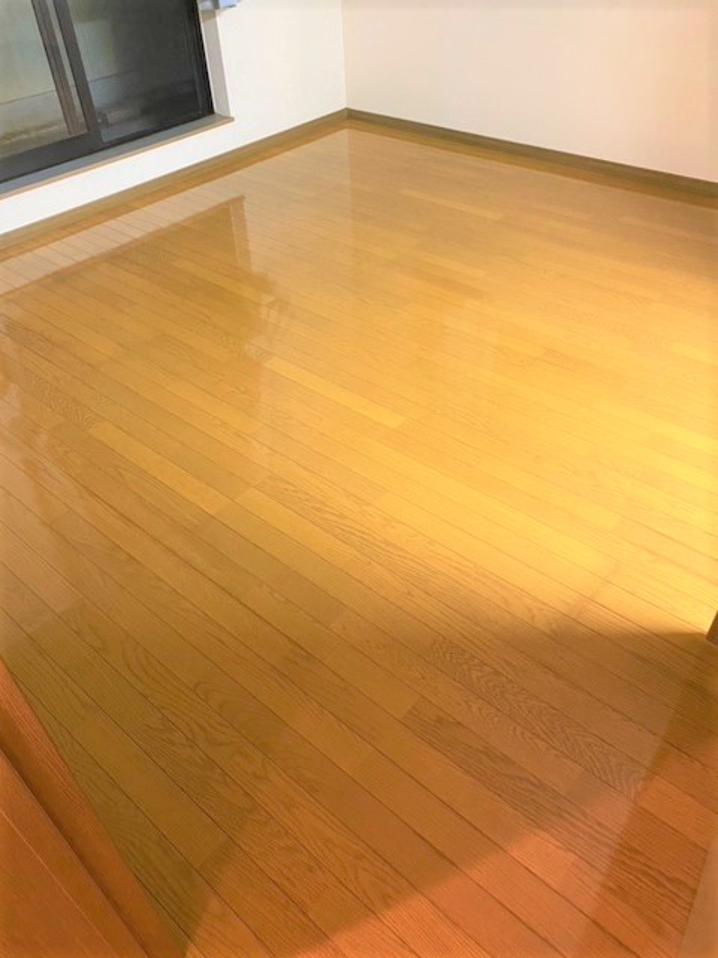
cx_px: 359
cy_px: 479
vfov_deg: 67.3
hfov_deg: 53.1
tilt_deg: -40.3
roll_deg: +3.4
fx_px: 719
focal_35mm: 26
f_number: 1.8
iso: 640
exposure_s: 1/30
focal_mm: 4.25
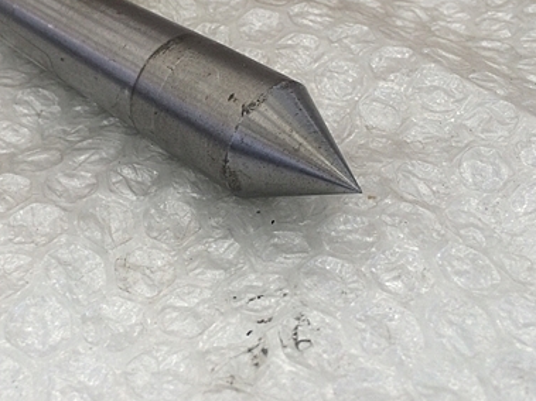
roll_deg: -1.5
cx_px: 216
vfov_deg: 29.4
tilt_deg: -43.1
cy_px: 120
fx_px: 758
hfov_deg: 38.8
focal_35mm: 49
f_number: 2.2
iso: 40
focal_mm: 4.15
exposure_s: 1/60
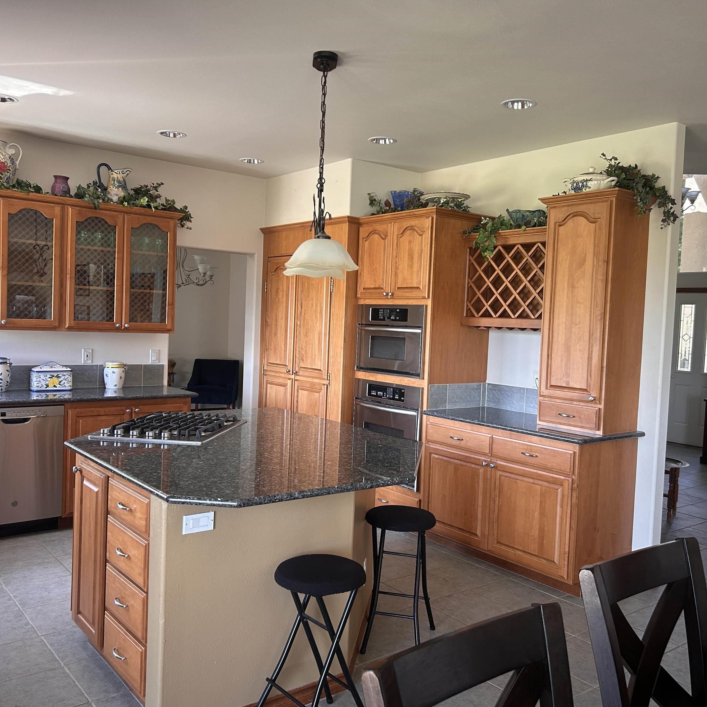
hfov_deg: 52.5
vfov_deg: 52.5
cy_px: 354
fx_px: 716
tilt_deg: -2.9
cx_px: 366
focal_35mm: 31
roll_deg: -2.1
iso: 125
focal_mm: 5.7
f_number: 1.5
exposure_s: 1/86
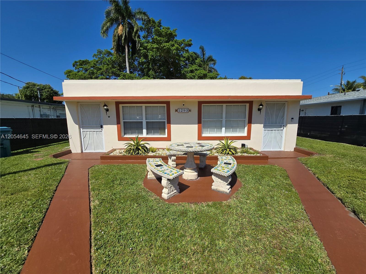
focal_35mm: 13
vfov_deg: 89.9
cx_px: 183
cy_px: 137
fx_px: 137
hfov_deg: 106.2
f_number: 2.2
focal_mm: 2.2
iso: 50
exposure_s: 1/3861
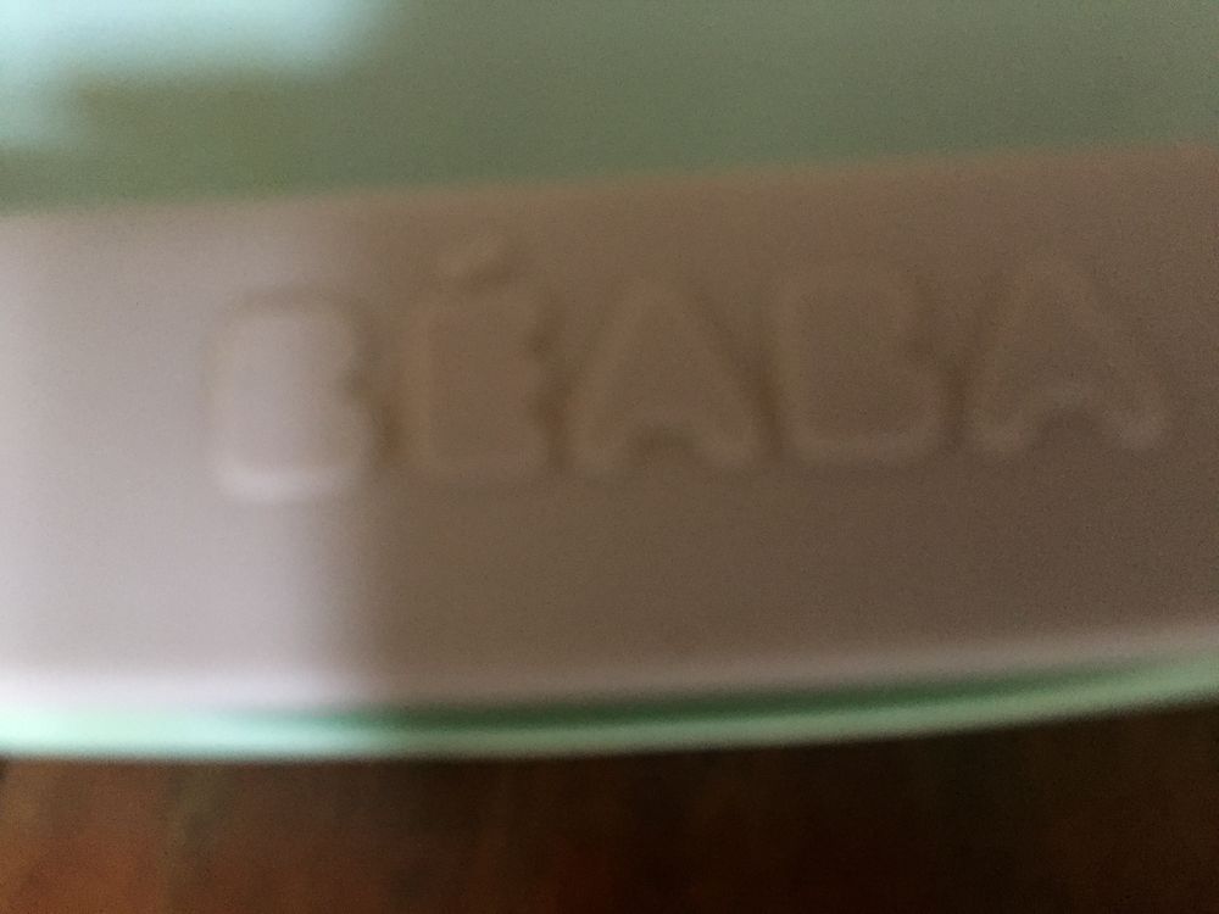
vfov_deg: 48.2
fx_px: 1021
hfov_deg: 61.7
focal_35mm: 29
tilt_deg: -61.2
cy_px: 457
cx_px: 610
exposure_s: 1/17
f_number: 2.2
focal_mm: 4.15
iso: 320
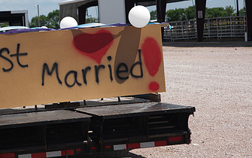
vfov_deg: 9.7
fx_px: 928
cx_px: 53
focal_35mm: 135
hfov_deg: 15.4
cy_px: 52
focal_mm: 70
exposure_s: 1/250
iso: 64
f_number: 4
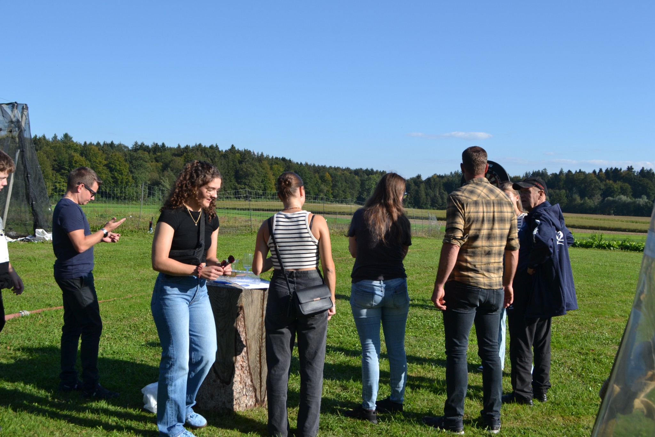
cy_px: 218
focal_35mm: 36
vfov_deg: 36.9
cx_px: 328
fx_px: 655
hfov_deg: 53.1
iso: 100
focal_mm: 24
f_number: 7.1
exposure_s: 1/200
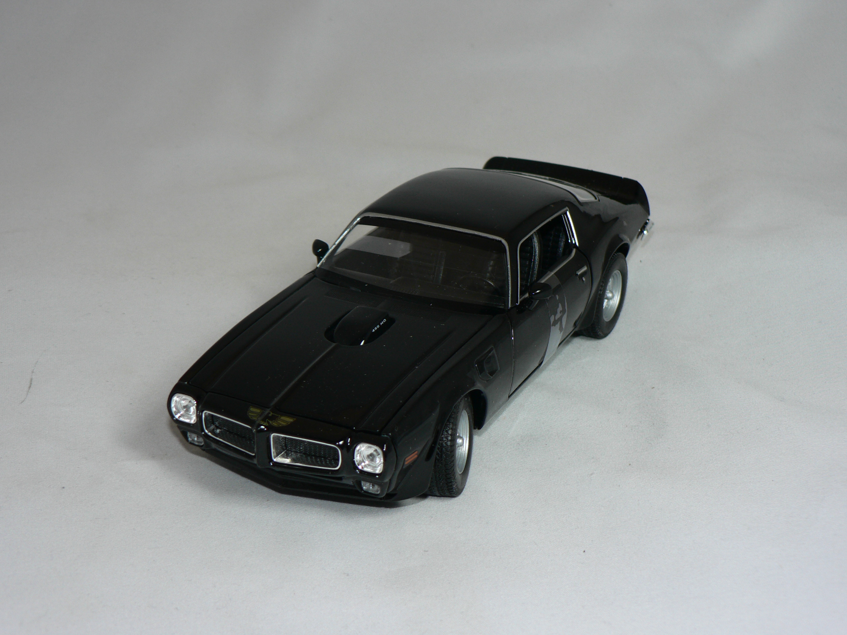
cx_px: 424
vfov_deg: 24.0
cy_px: 318
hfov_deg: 31.7
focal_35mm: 61
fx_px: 1493
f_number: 3.2
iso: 80
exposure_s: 1/60
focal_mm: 10.2
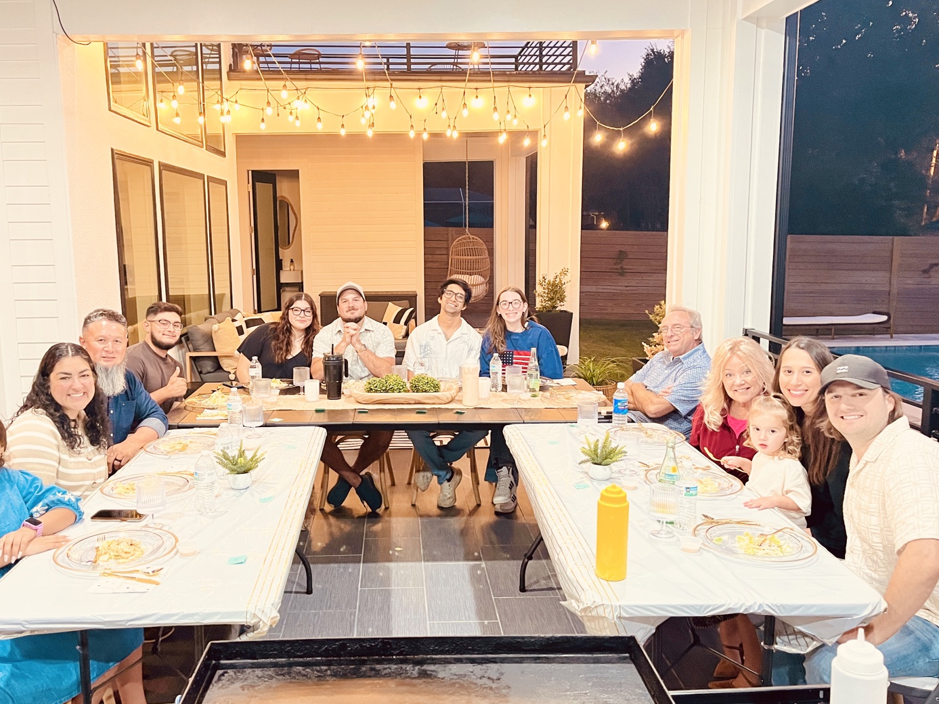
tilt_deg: -7.7
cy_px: 343
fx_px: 814
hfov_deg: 59.8
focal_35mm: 30
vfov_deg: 46.8
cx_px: 422
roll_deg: +0.6
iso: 500
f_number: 1.6
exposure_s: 1/30
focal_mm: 5.1
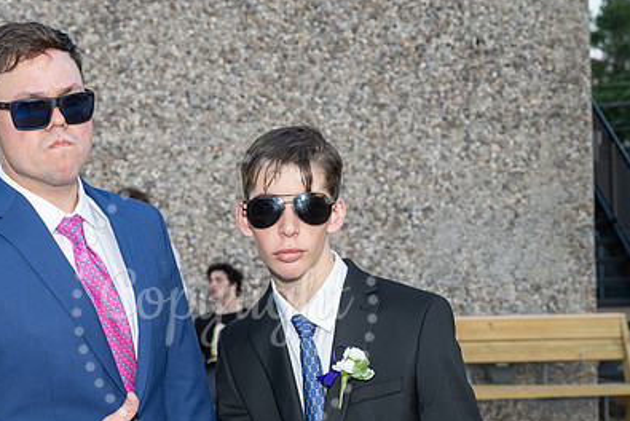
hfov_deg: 29.1
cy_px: 302
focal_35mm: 69
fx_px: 1208
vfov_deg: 19.7
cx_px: 225
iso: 640
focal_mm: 47
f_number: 5.6
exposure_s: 1/60
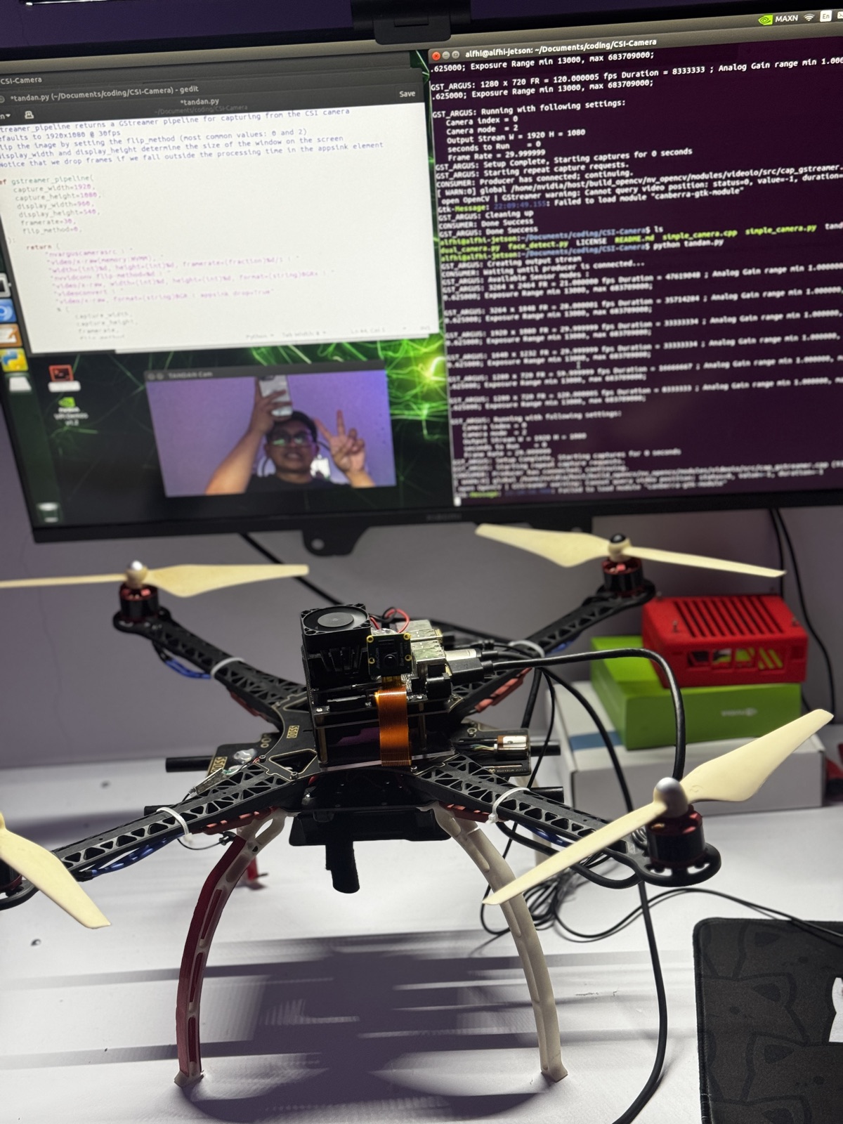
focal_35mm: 48
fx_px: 1559
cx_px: 422
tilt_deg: -18.2
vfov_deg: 39.7
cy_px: 562
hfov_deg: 30.3
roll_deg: +4.3
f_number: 1.78
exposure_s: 1/50
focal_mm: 6.76
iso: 250
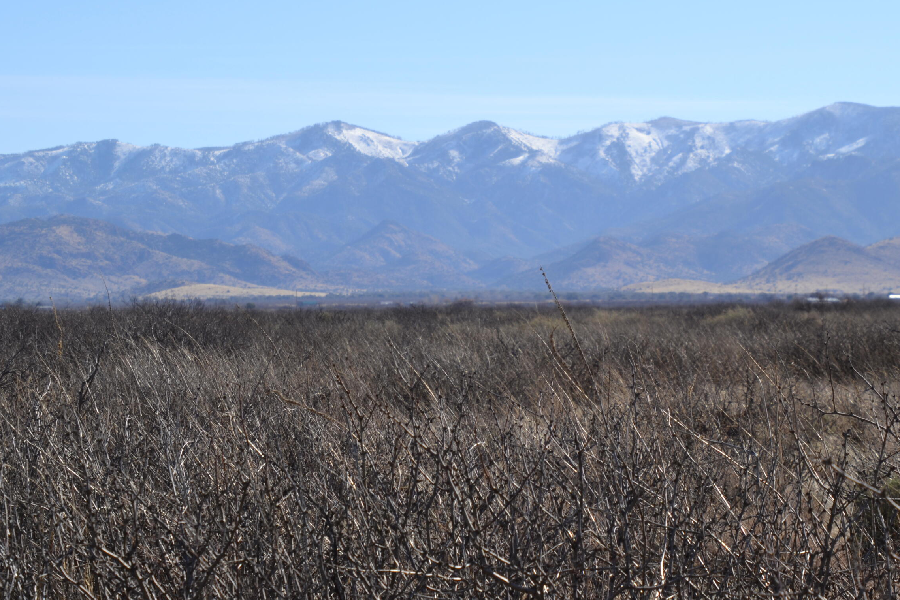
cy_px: 308
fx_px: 3950
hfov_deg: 13.0
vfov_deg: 8.7
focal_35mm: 158
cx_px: 514
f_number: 9
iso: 100
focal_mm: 80
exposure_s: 1/200
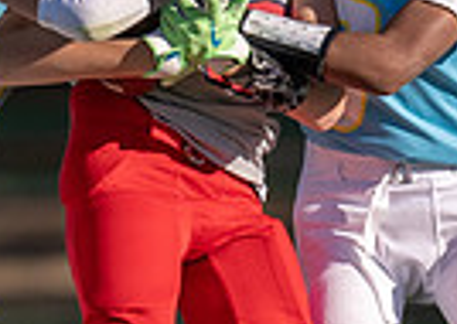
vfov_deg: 0.8
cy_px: 104
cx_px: 173
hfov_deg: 1.1
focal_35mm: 1876
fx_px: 24288
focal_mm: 200
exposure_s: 1/2500
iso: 100
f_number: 2.8
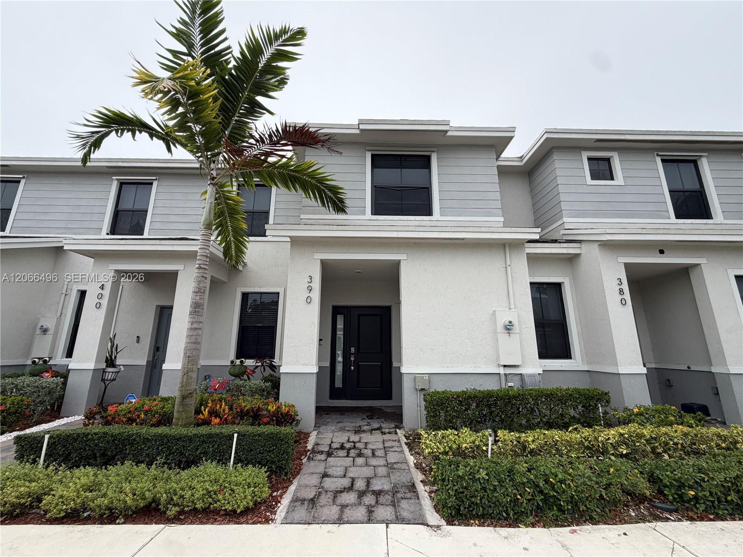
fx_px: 300
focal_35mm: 14
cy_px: 278
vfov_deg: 85.7
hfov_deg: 102.1
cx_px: 372
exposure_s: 1/361
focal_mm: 2.22
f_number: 2.2
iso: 50
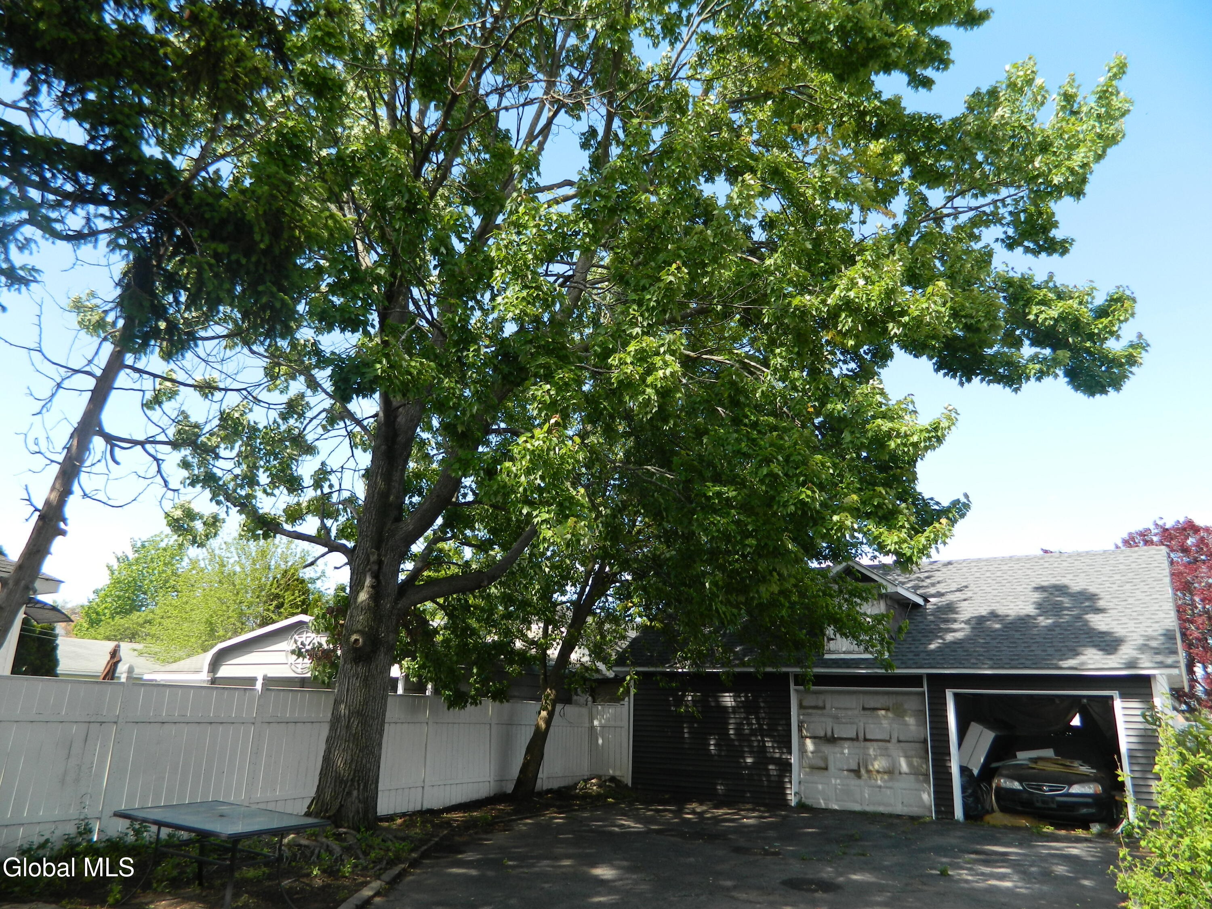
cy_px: 454
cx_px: 606
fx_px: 875
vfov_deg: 54.9
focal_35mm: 25
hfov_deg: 69.4
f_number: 3.1
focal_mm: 4.5
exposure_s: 1/320
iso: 80
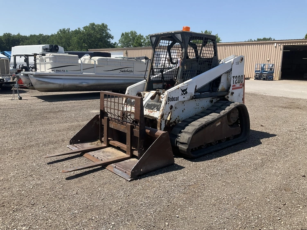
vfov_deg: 48.3
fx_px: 257
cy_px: 115
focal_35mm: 29
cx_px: 154
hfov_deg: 61.6
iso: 25
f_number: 1.8
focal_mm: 3
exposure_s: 1/1577
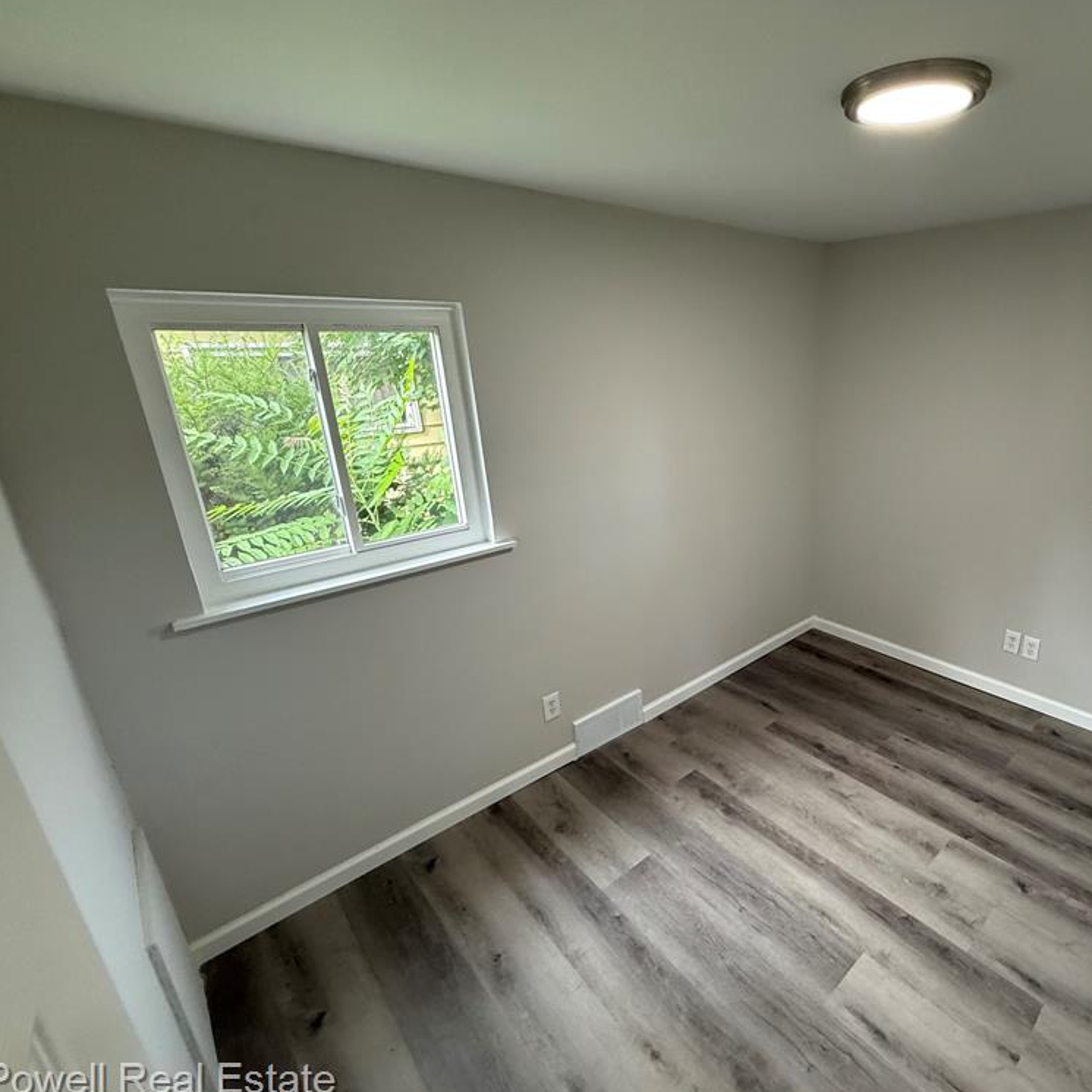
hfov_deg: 81.2
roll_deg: +0.8
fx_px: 607
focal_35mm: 17
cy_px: 547
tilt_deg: -17.7
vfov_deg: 84.0
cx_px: 726
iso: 250
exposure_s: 1/120
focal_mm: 2.22
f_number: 2.2
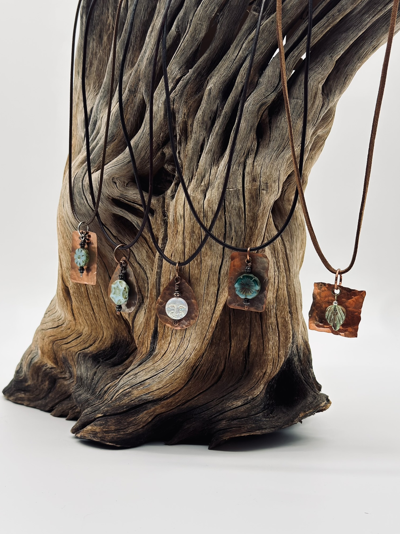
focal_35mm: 44
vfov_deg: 42.9
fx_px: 678
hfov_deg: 32.9
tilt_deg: -6.3
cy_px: 268
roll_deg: -1.5
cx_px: 199
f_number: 1.78
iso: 100
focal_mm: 6.76
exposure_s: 1/481
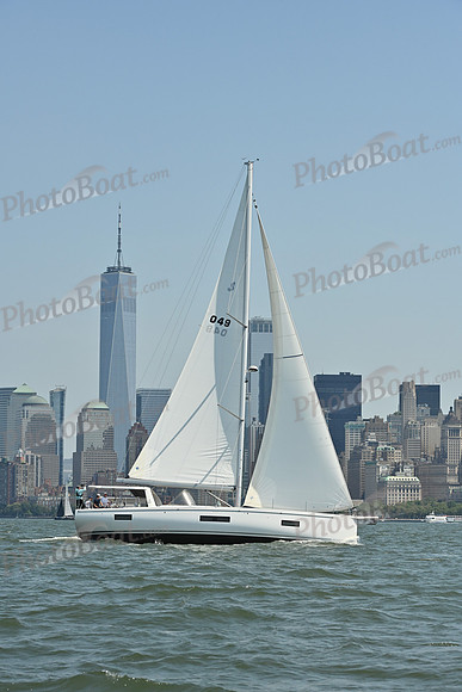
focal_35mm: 102
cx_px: 231
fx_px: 1962
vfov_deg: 20.0
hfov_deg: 13.4
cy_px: 346
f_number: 10
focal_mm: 102
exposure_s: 1/1250
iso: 320
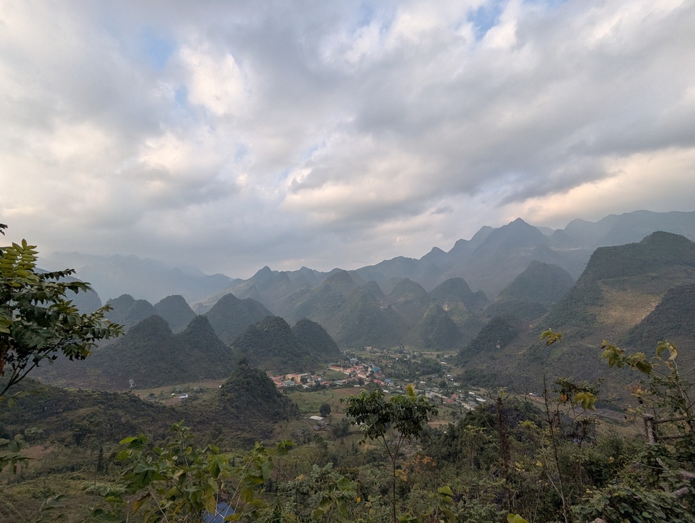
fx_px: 322
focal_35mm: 16
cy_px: 262
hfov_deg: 94.4
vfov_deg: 78.2
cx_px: 348
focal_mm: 2.35
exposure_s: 1/808
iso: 47
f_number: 2.2
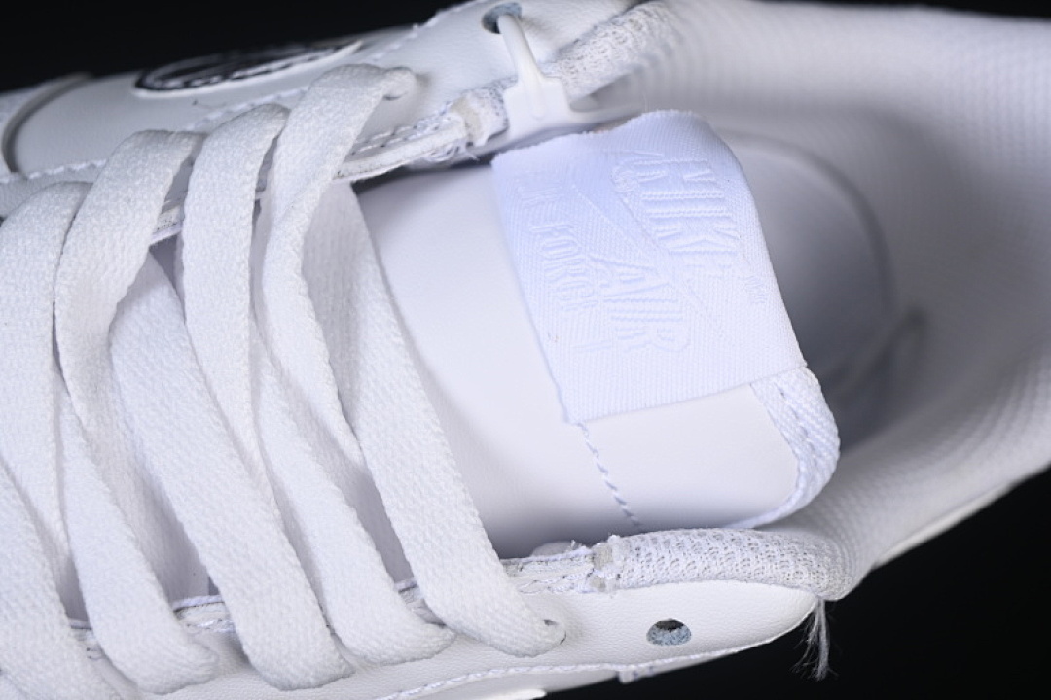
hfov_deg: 27.0
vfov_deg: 18.2
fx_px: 2189
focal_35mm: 75
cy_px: 350
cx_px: 526
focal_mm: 50
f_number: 7.1
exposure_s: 1/100
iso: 160
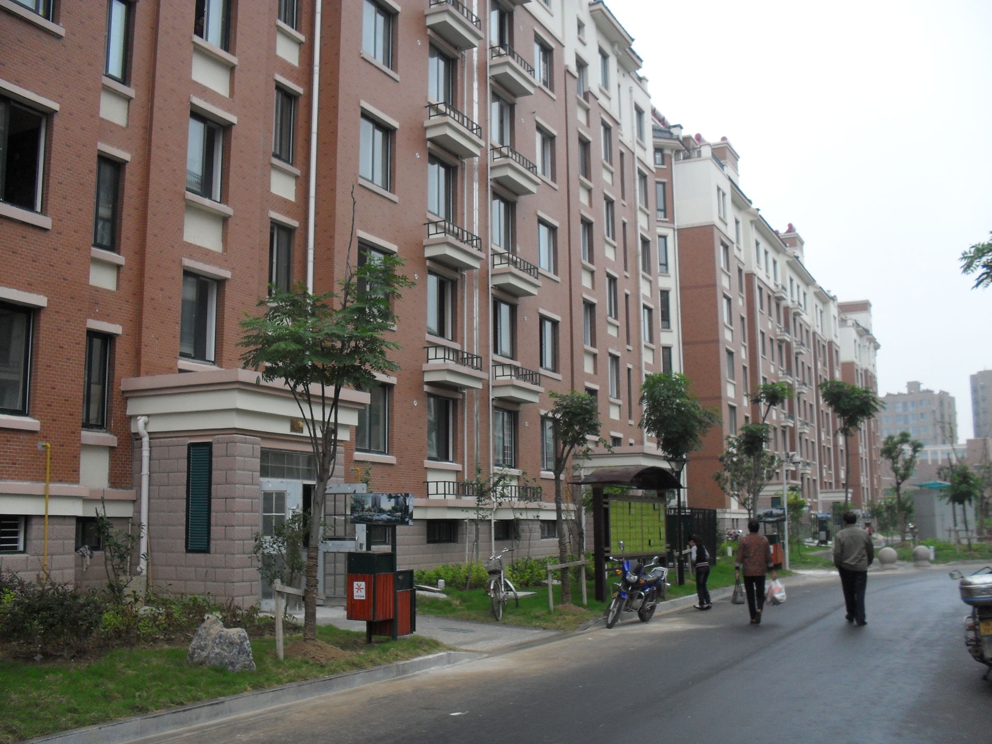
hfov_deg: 52.6
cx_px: 496
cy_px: 372
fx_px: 1003
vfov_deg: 40.7
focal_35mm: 35
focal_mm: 6.3
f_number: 3.2
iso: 100
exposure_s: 1/90
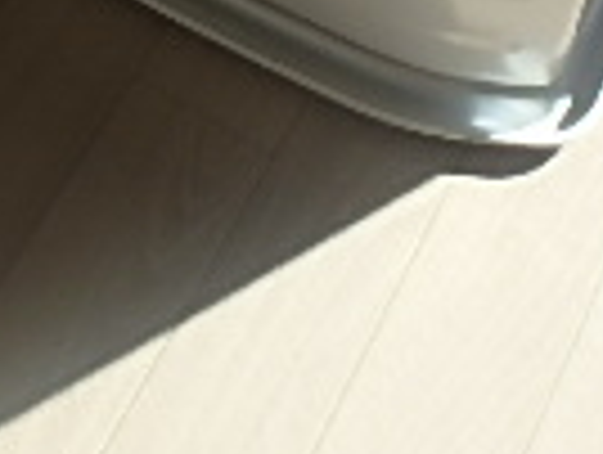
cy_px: -557
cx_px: 202
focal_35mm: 100
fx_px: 1745
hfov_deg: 19.5
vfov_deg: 12.4
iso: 125
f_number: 3.5
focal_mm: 3.7
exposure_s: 1/250
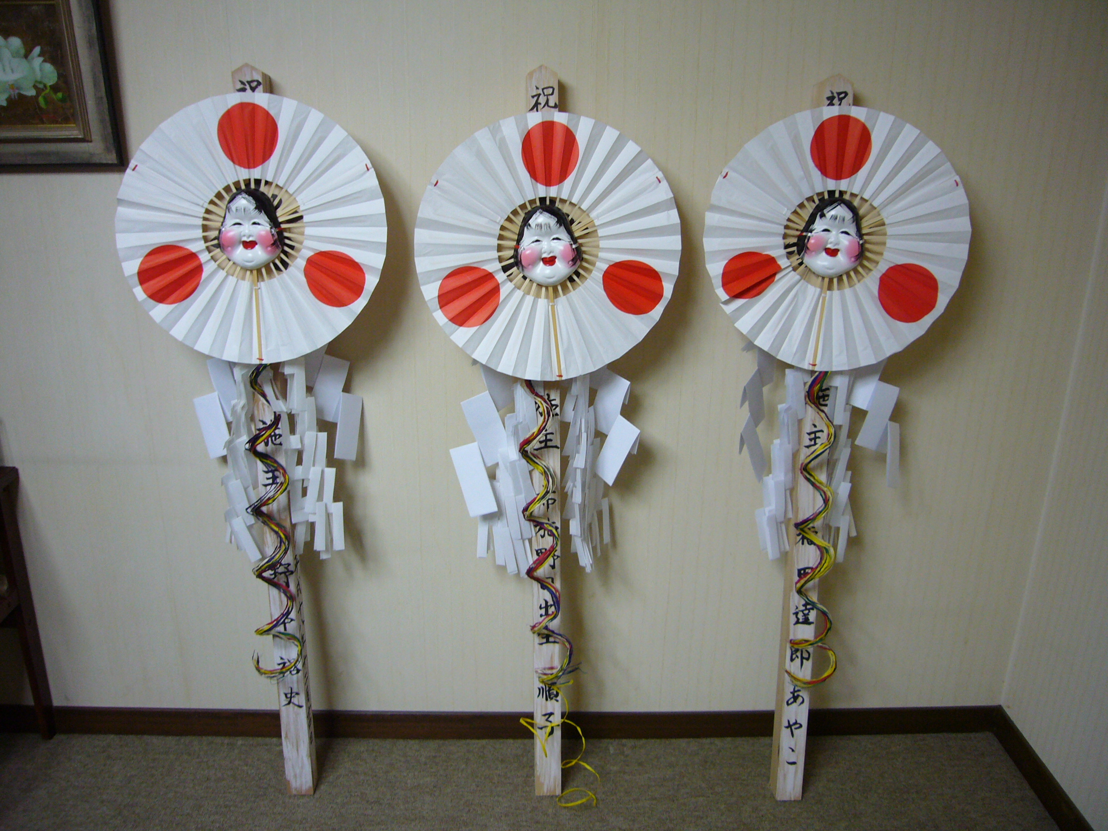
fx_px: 896
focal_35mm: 28
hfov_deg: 63.4
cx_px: 554
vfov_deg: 49.7
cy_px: 416
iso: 160
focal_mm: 4.6
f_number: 2.8
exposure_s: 1/15
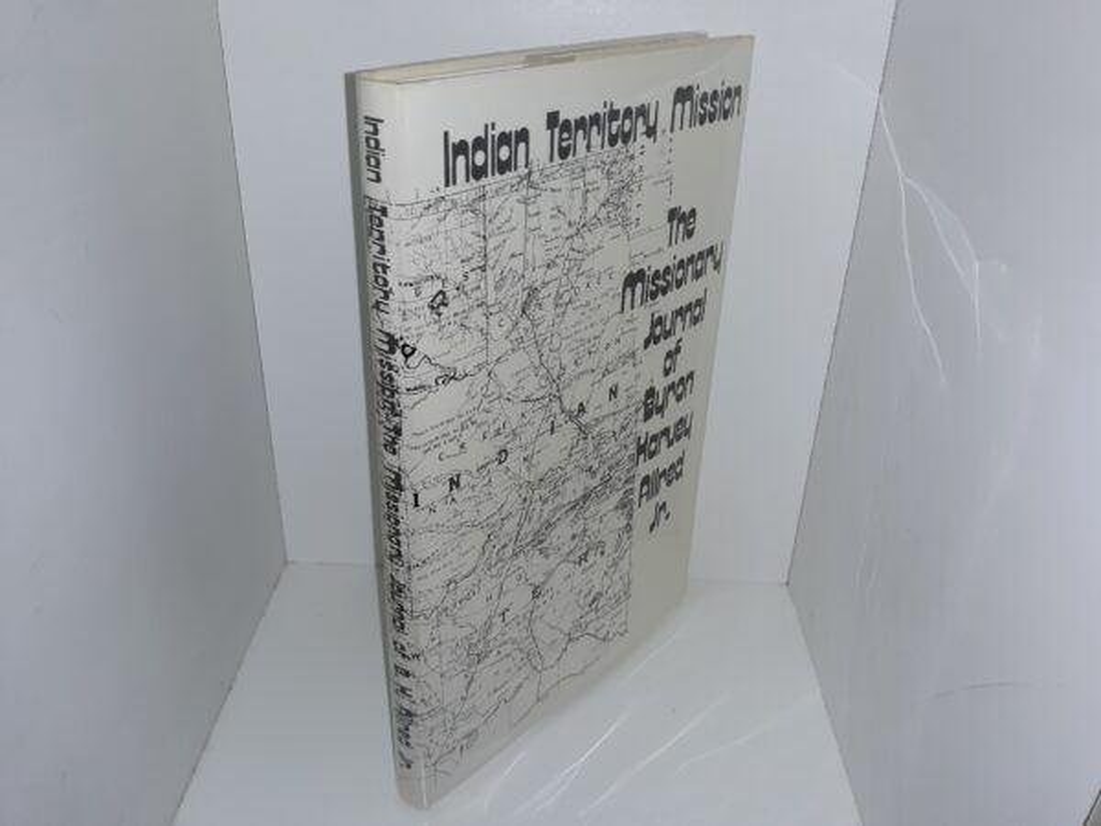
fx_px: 891
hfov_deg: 63.4
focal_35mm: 28
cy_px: 413
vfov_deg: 49.7
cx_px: 550
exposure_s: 1/199
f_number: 1.7
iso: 40
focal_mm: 3.7
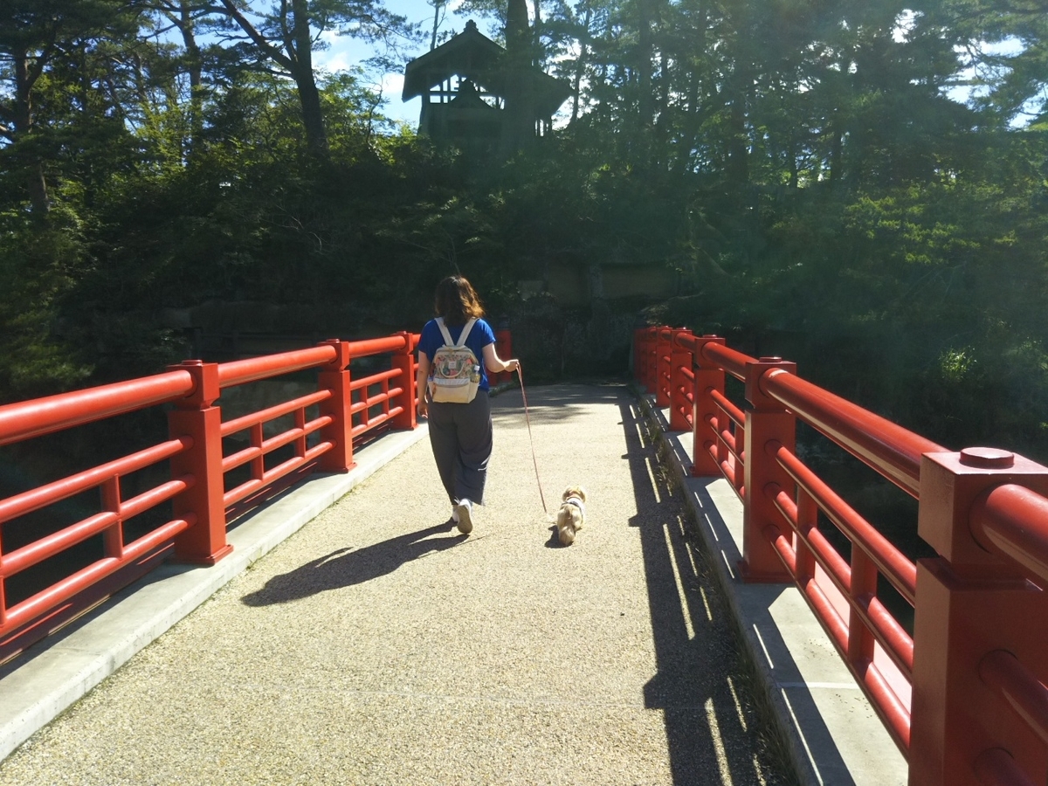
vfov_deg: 46.8
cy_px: 393
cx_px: 524
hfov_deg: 60.0
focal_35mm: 30
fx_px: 908
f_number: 2.2
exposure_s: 1/672
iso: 25
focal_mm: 4
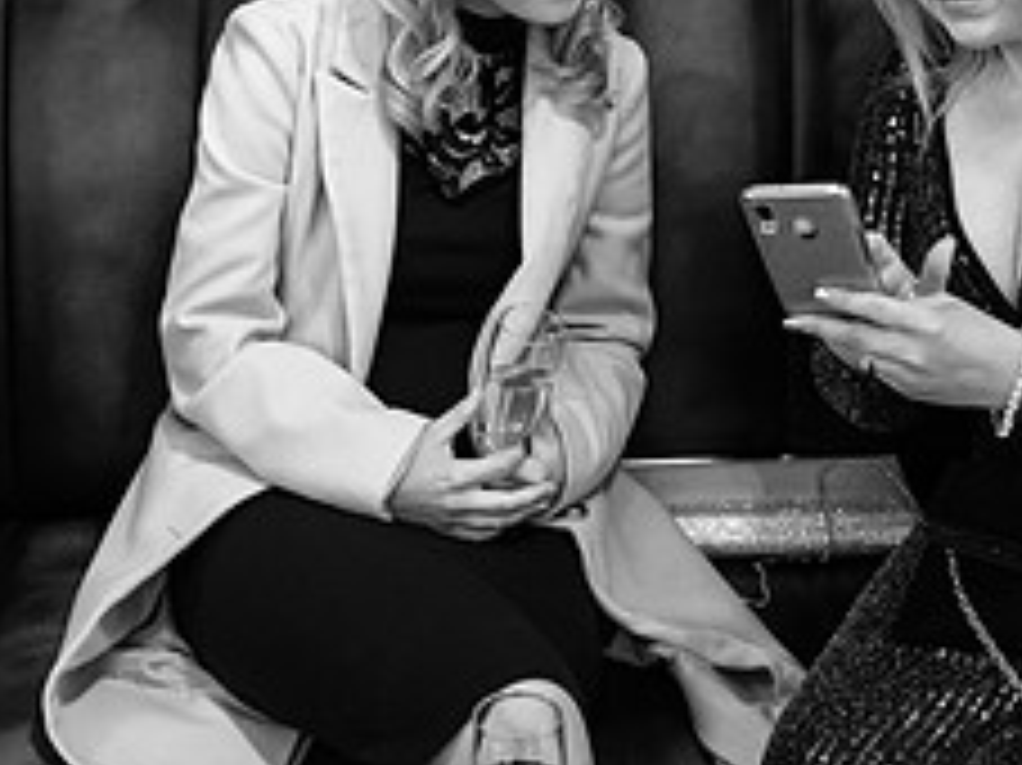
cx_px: 543
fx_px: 1977
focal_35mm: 67
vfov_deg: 21.2
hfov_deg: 29.0
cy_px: 14
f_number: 1.8
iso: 1600
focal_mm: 16
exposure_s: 1/160
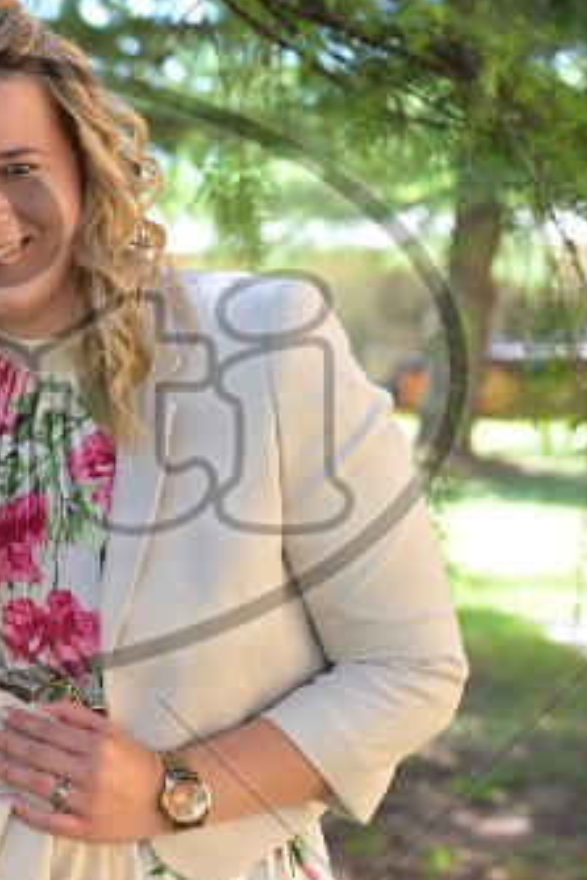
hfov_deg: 7.8
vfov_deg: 11.7
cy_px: 373
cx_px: -168
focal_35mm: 175
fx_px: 4275
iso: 640
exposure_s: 1/160
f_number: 5.6
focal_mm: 90
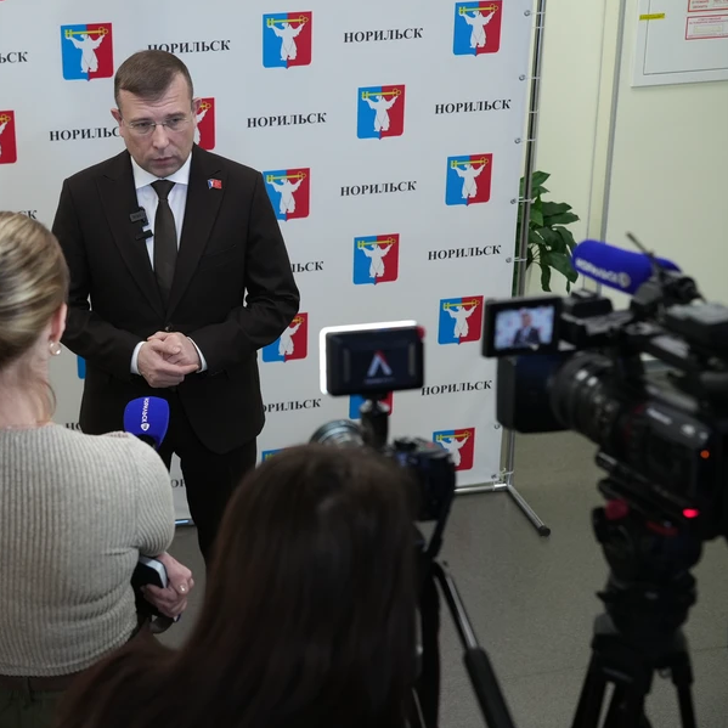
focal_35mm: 59
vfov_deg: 29.1
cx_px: 148
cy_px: 338
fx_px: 1404
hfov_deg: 28.5
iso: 1000
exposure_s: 1/160
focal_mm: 42
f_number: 3.5
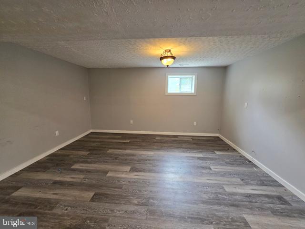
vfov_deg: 89.9
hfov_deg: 106.2
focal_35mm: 13
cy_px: 114
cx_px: 152
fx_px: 115
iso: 200
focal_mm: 2.2
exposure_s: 1/120
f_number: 1.9
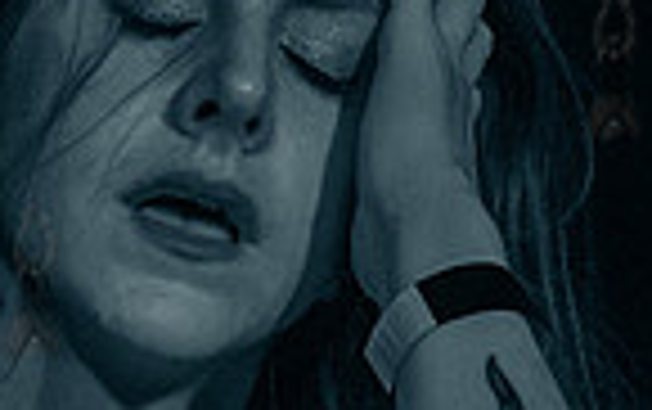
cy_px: 209
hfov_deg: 8.6
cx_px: 172
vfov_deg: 5.4
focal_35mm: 242
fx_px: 4305
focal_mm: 50
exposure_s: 1/320
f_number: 3.2
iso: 16000
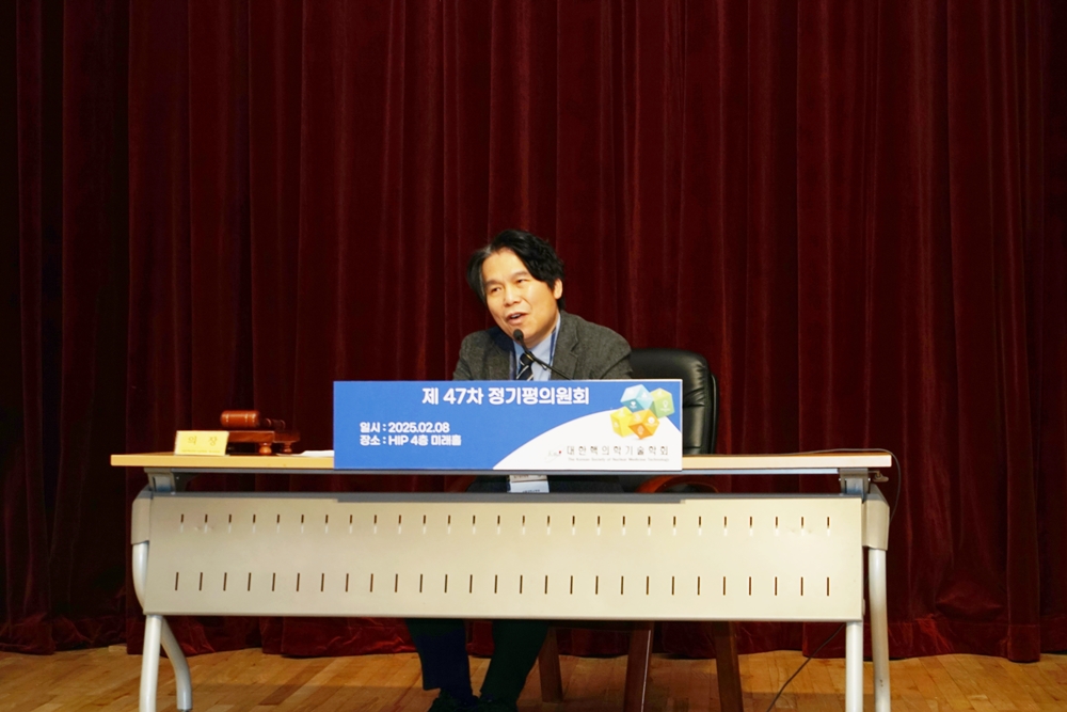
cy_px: 356
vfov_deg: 16.1
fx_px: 2519
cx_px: 534
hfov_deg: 23.9
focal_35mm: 85
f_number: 6.3
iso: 400
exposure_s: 1/80
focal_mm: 85
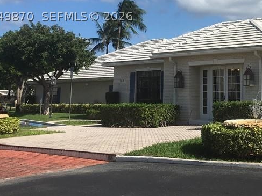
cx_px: 238
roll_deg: +0.0
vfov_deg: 23.3
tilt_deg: +10.2
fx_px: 462
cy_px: 16
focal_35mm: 61
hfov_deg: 30.2
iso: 25
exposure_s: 1/2564
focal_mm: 4.15
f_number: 2.2
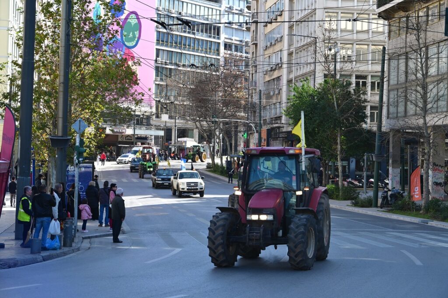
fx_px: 933
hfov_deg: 27.0
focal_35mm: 75
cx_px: 224
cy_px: 149
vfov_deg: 18.2
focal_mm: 75
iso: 640
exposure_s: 1/320
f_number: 9
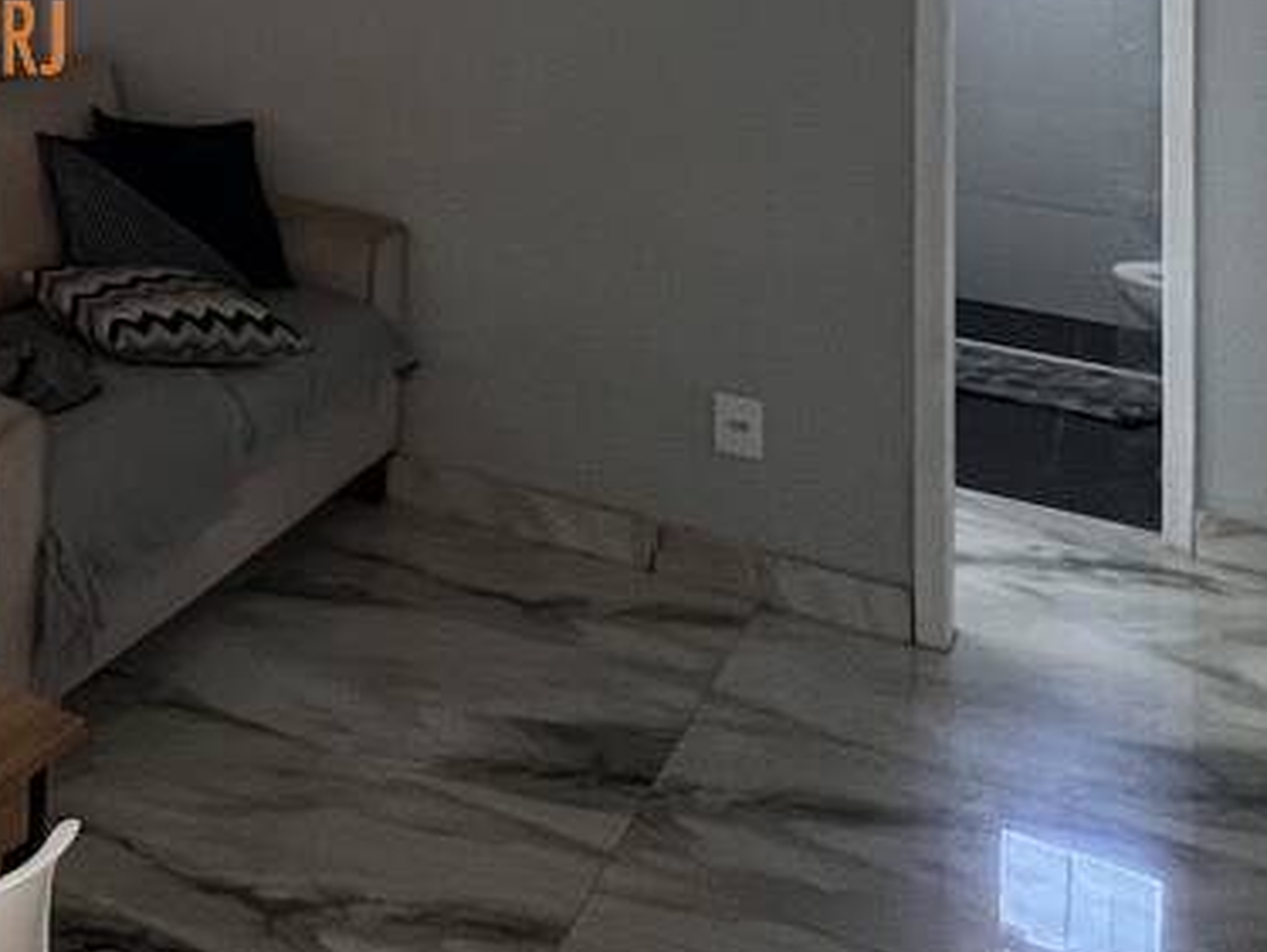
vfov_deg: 24.7
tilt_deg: +2.5
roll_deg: -1.9
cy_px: -339
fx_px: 1831
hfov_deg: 25.5
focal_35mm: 50
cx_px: -752
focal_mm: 1.57
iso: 125
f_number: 1.8
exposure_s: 1/120
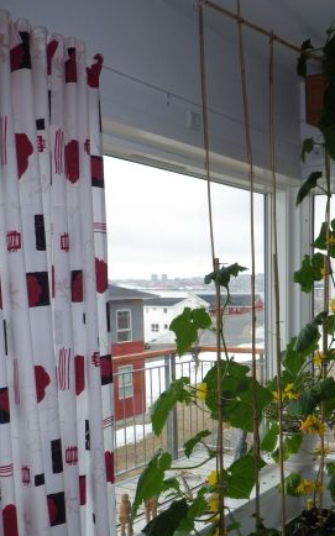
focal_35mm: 41
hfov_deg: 30.5
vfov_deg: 47.6
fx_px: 599
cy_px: 346
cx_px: 263
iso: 125
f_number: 3.5
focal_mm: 5
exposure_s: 1/200
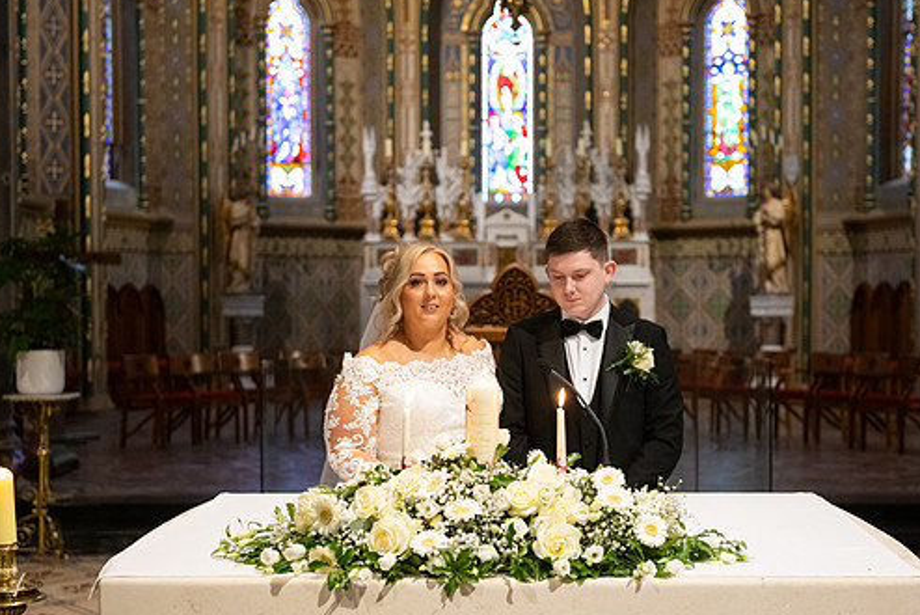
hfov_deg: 32.9
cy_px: 335
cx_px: 482
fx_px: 1560
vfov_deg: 22.3
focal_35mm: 61
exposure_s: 1/160
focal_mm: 52
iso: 1250
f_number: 3.5
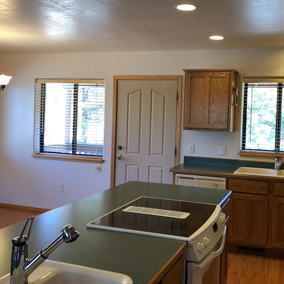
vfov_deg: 42.8
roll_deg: -1.3
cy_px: 131
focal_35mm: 39
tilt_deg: -1.0
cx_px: 176
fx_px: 362
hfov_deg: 42.5
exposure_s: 1/30
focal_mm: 3.99
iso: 32
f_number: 1.8
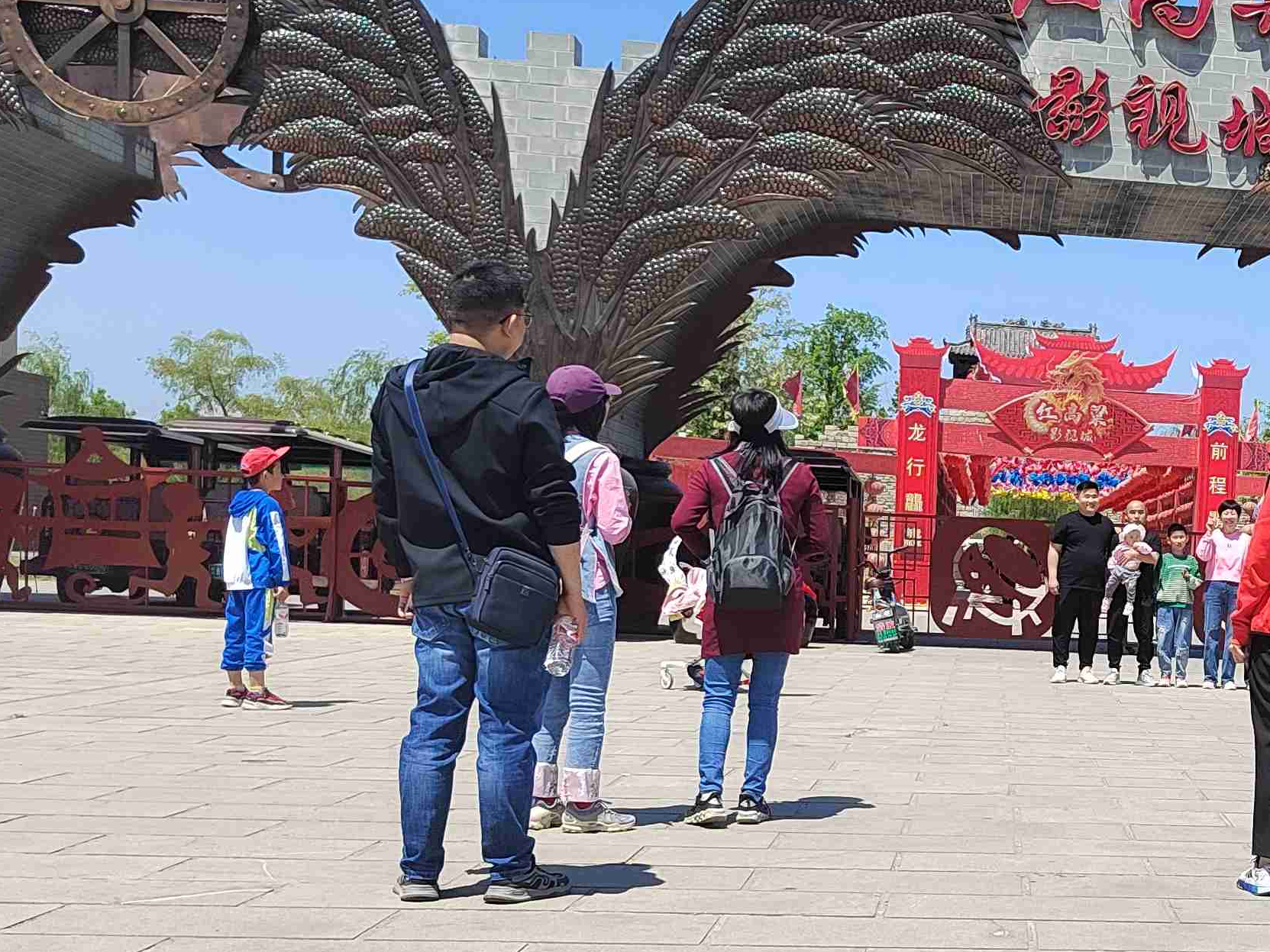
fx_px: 1981
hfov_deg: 32.8
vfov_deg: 26.8
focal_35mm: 54
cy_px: 669
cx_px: 1250
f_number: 1.9
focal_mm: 5.52
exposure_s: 1/2500
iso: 359
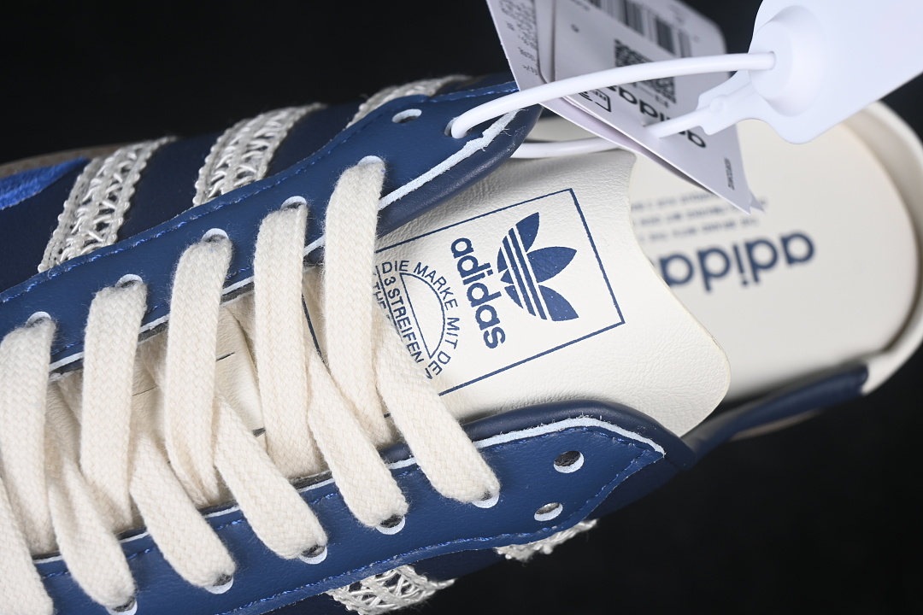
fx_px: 1923
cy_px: 308
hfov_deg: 27.0
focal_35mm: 75
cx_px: 462
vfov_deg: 18.2
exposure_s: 1/60
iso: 160
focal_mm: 50
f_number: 7.1
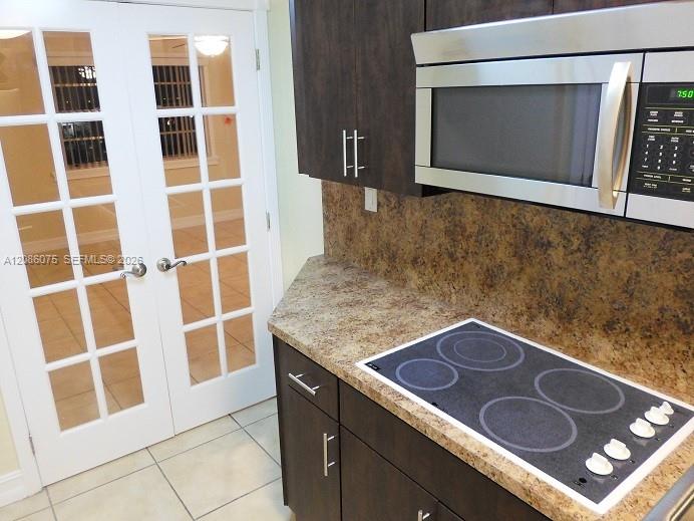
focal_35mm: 25
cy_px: 260
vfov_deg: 54.9
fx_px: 501
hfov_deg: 69.4
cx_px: 347
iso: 200
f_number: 2.5
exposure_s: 1/15
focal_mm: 4.5
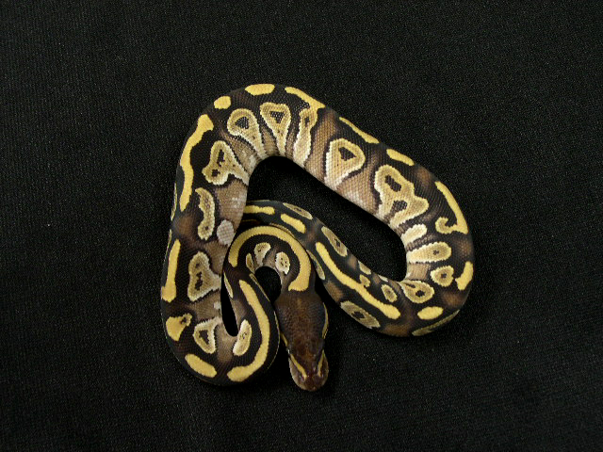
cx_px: 302
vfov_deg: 30.9
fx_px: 819
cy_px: 226
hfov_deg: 40.4
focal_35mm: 47
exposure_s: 1/2
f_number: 8.4
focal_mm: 10.1
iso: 100
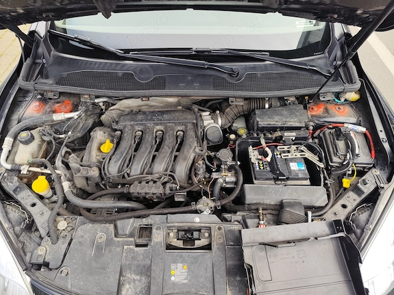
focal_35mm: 24
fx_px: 273
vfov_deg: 56.8
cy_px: 142
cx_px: 194
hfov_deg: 71.6
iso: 50
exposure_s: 1/190
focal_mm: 6.14
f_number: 1.65
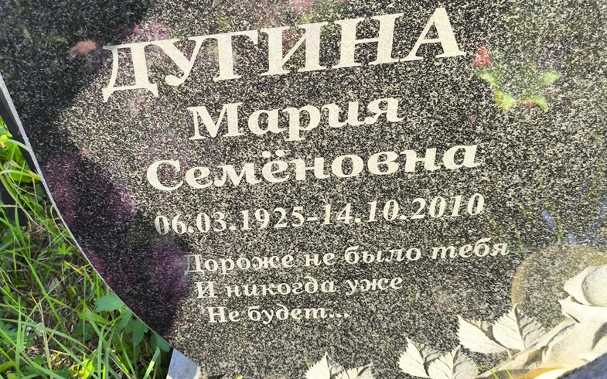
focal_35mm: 54
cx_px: 306
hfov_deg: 37.5
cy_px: 203
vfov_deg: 24.0
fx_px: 893
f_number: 1.7
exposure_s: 1/292
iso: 50
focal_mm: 4.71
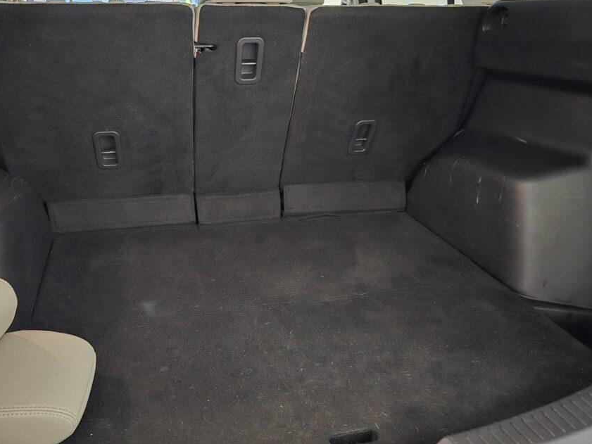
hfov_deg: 63.0
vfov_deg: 49.5
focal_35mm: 28
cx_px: 245
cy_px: 266
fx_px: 479
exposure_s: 1/13.4
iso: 3200
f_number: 1.7
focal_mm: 6.3
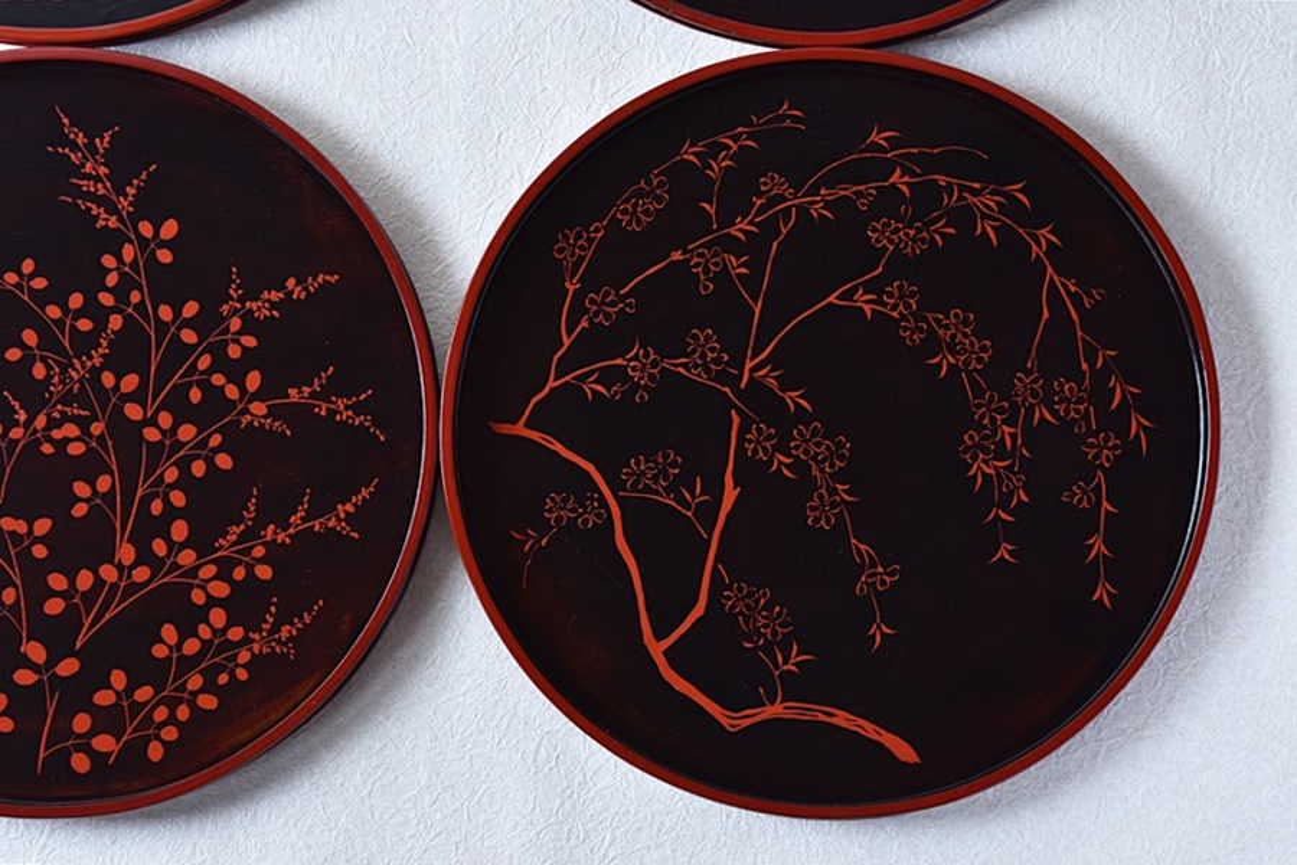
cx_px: 648
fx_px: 2972
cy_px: 432
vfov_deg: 16.6
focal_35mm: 82
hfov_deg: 24.6
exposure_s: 1/5
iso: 200
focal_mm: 55
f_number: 5.6
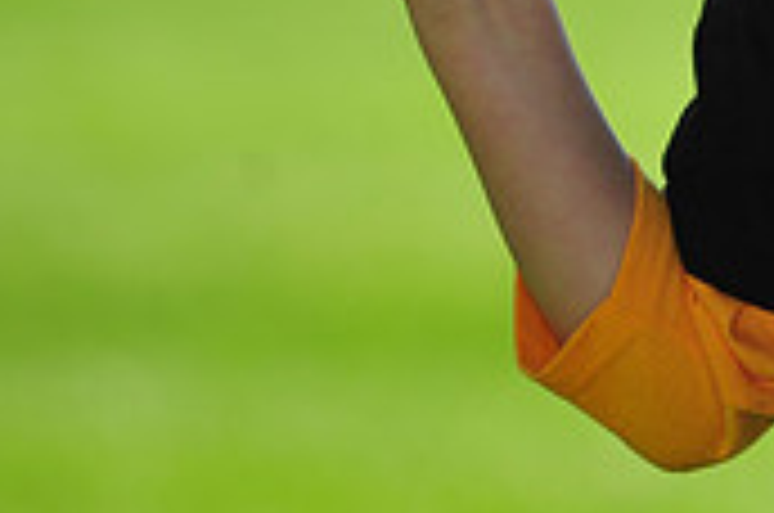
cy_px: -274
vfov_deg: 2.0
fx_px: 14507
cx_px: 1148
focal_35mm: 676
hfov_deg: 3.0
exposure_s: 1/640
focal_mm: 200
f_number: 5
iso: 200
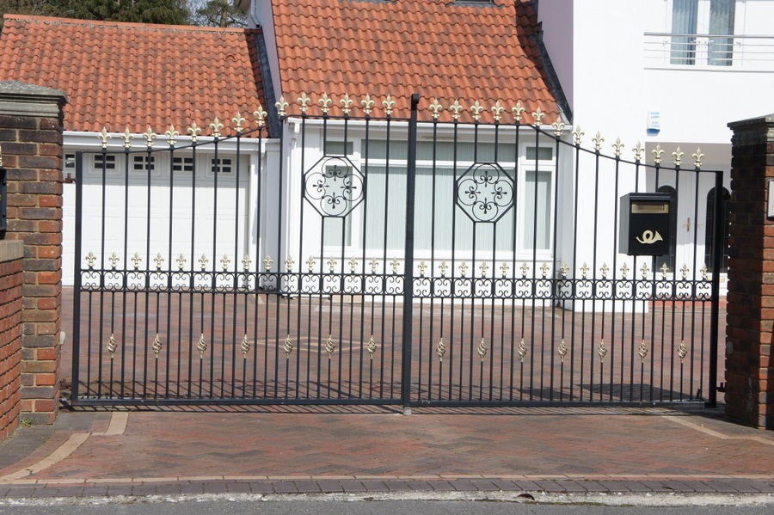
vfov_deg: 20.6
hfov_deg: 30.5
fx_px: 1418
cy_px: 258
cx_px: 387
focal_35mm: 66
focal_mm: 44
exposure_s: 1/500
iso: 200
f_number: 9
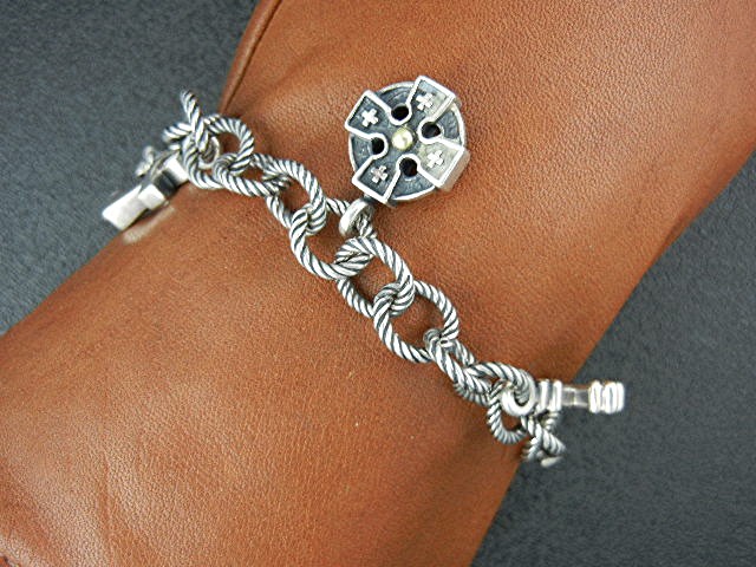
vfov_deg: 24.8
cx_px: 378
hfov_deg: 32.7
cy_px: 284
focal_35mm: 59
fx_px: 1289
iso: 200
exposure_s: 1/3.4
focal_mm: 10.6
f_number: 4
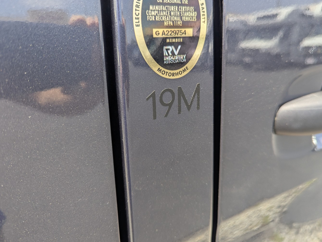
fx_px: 233
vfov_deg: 54.9
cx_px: 164
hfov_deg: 69.4
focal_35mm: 25
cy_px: 118
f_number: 1.85
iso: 44
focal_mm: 6.81
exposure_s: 1/542
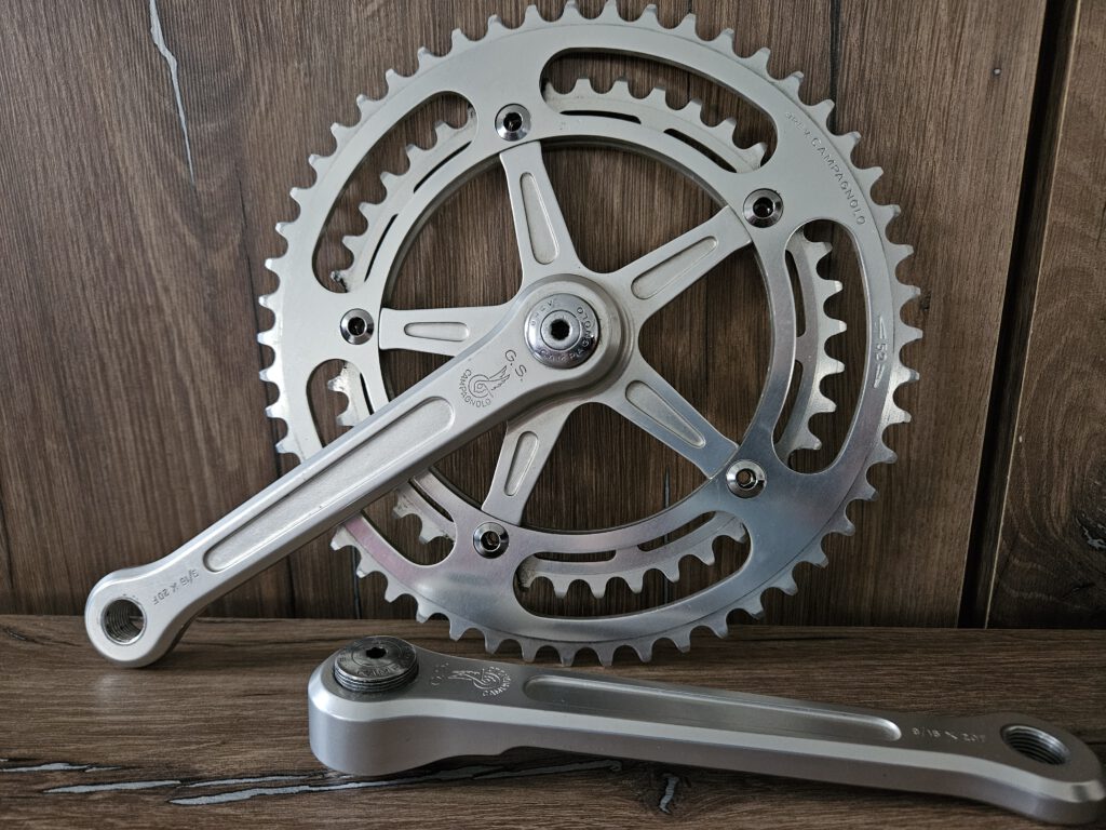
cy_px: 415
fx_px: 735
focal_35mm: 23
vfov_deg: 58.9
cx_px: 553
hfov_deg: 73.9
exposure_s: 1/25
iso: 640
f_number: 1.8
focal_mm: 5.4
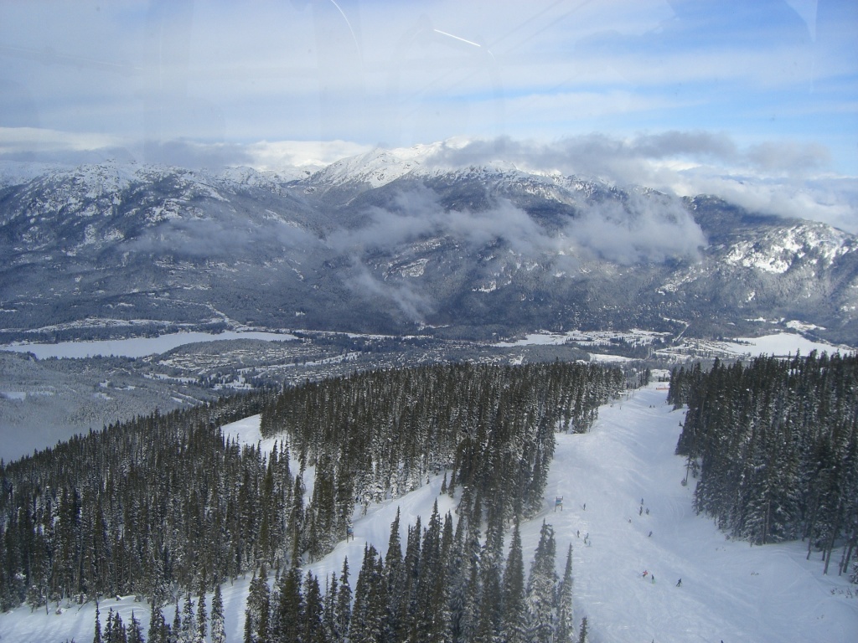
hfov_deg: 49.0
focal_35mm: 38
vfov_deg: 37.7
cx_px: 429
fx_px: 942
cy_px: 322
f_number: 4.3
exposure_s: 1/400
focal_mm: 6.2
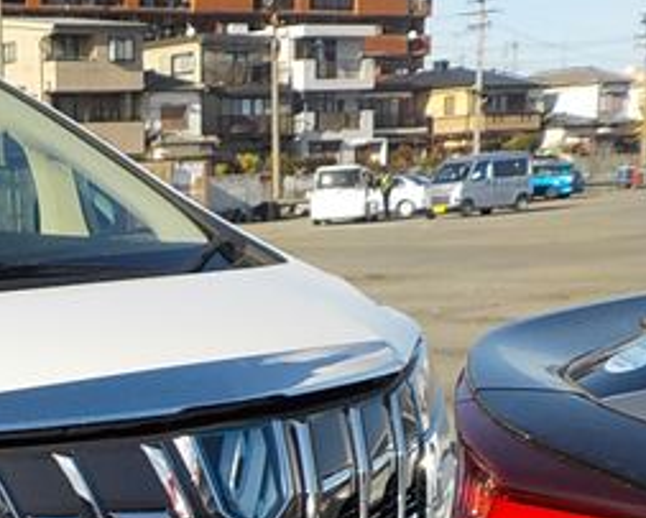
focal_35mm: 74
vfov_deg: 19.9
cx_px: -125
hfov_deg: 23.5
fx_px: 1416
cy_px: 551
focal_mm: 4.1
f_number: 3.3
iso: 125
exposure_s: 1/1000
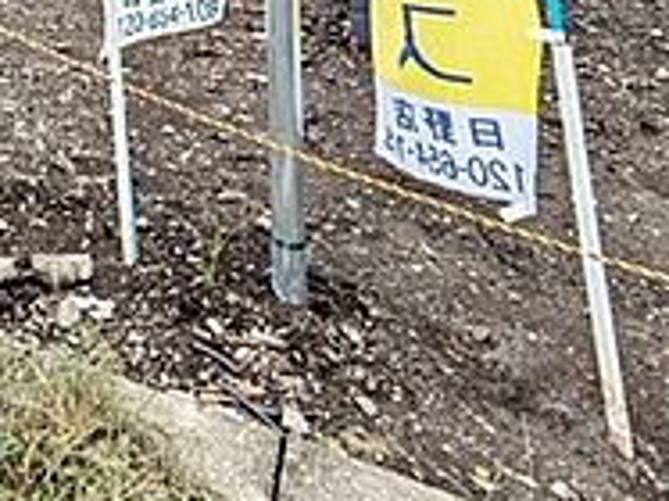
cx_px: -143
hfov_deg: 33.7
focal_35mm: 45
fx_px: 869
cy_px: -250
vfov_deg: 24.8
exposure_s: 1/1300
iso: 50
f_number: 2.2
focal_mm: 1.83
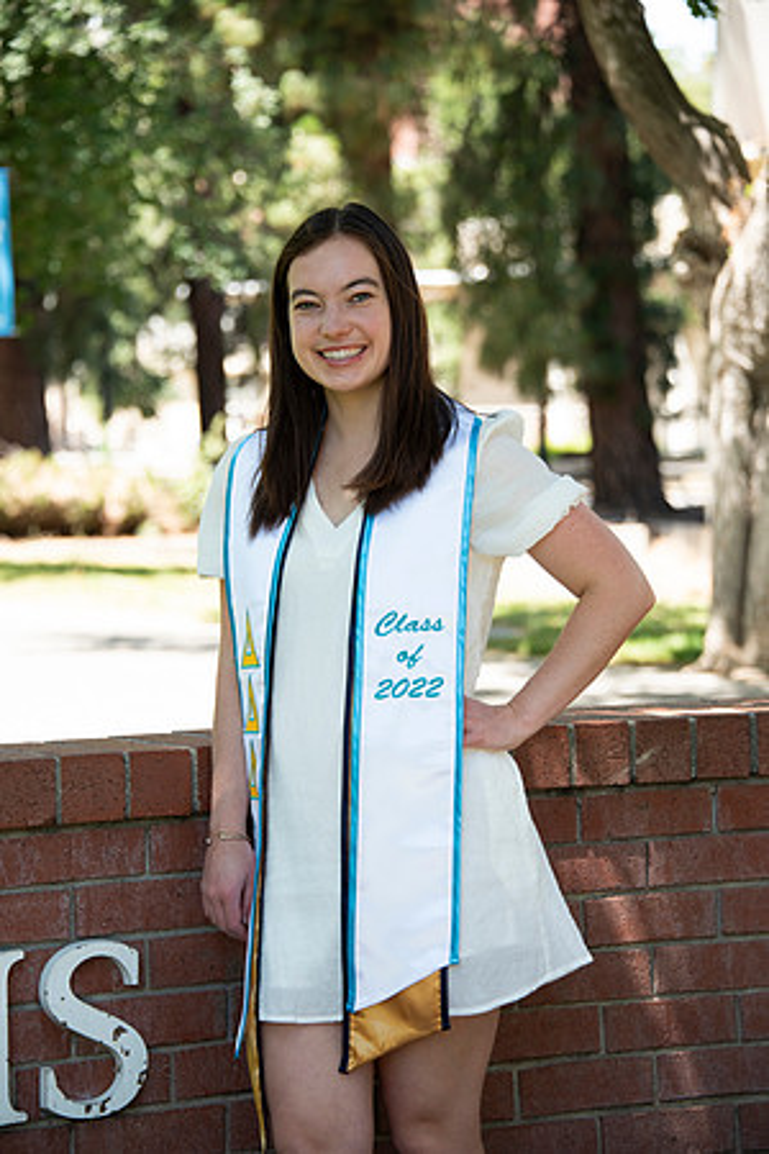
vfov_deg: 17.6
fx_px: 3717
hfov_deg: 11.8
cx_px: 384
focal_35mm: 116
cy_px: 577
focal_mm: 116
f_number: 5.6
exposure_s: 1/320
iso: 640
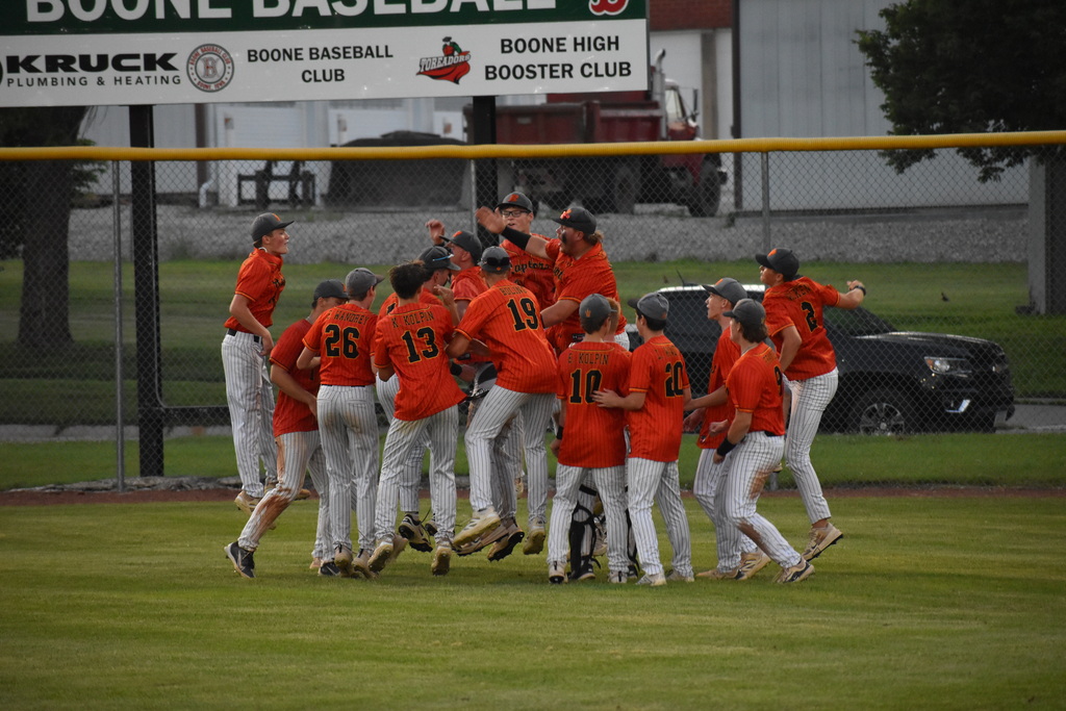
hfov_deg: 7.2
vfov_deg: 4.8
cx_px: 533
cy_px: 356
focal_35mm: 285
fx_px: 8440
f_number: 5.3
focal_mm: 190
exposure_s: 1/200
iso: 3200
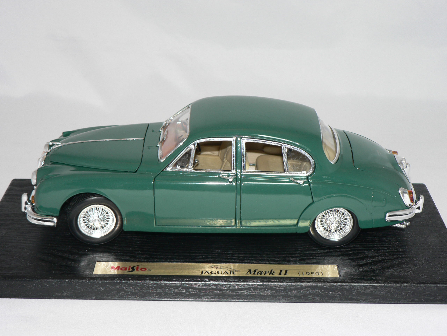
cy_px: 168
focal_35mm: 72
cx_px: 224
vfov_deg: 20.4
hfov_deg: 27.0
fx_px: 930
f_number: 3.2
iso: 80
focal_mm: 12
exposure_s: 1/60
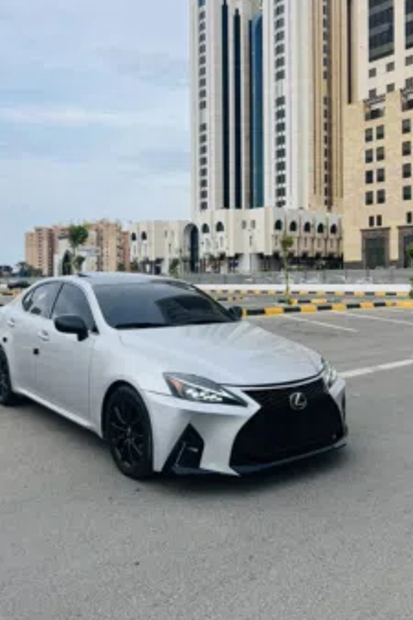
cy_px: 277
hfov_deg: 41.1
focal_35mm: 32
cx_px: 195
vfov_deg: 58.6
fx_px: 551
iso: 50
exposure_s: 1/1000
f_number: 1.5
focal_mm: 5.7
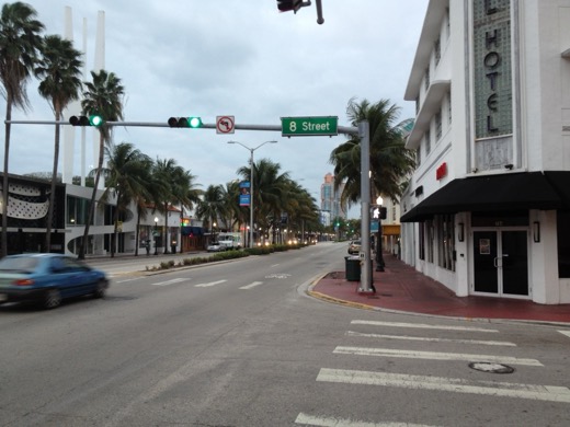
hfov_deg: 52.6
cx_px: 285
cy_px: 214
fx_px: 576
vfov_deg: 40.7
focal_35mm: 35
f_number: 2.4
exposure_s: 1/30
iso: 64
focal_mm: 4.28
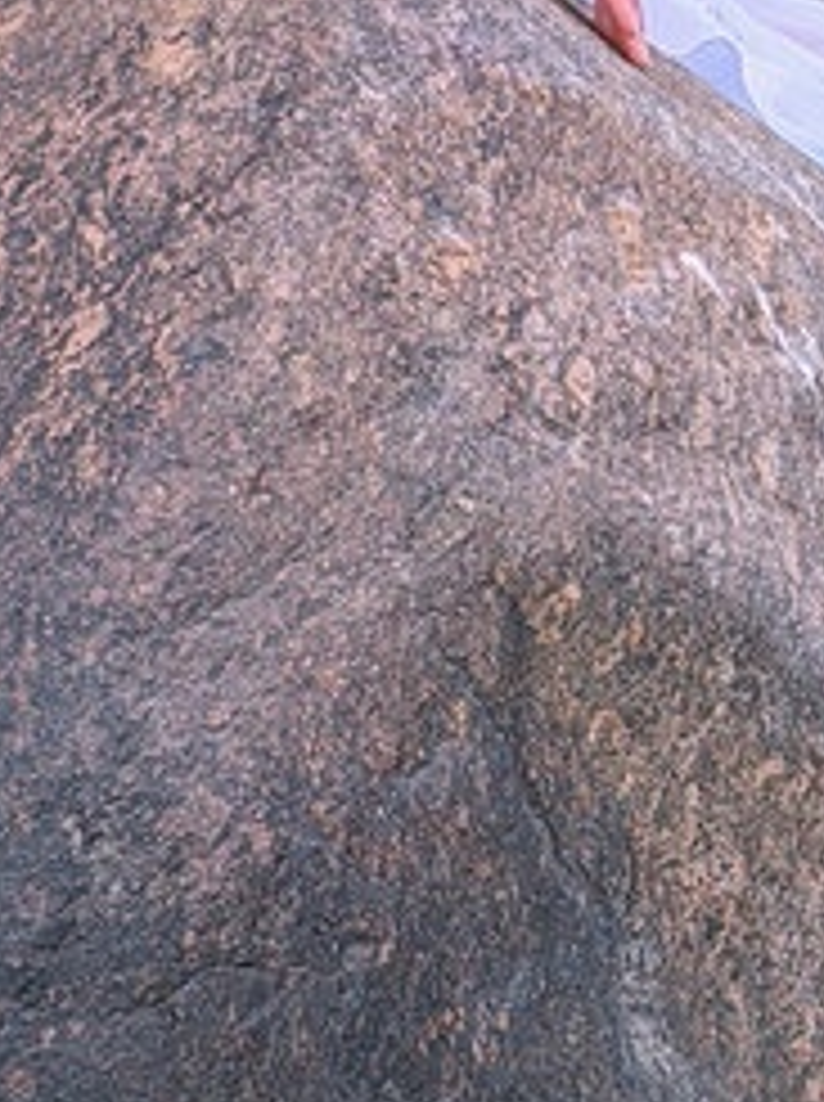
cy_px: -958
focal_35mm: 212
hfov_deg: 7.0
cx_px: -59
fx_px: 6746
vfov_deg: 8.9
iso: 64
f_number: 1.78
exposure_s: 1/2033
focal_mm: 6.76
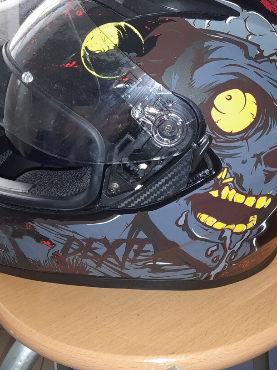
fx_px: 437
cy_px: 120
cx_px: 160
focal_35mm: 41
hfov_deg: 35.1
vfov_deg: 45.0
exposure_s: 1/50
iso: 160
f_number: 2
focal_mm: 4.6
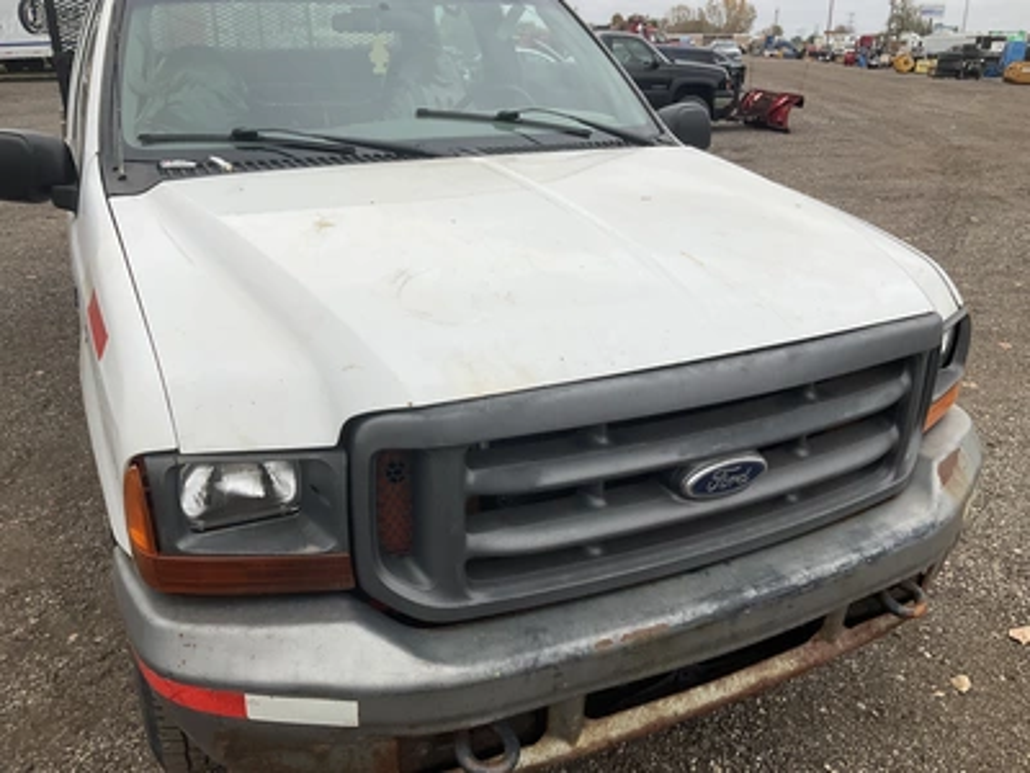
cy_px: 386
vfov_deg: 48.2
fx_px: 863
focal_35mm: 29
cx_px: 515
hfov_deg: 61.7
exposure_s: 1/855
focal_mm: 3
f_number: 1.8
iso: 25
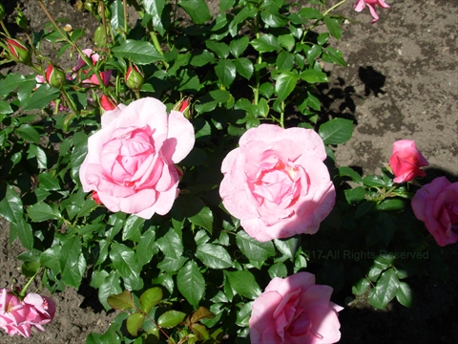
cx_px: 229
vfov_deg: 32.2
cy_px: 172
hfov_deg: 42.1
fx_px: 595
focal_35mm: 45
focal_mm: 7.5
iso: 50
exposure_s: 1/456
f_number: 5.3
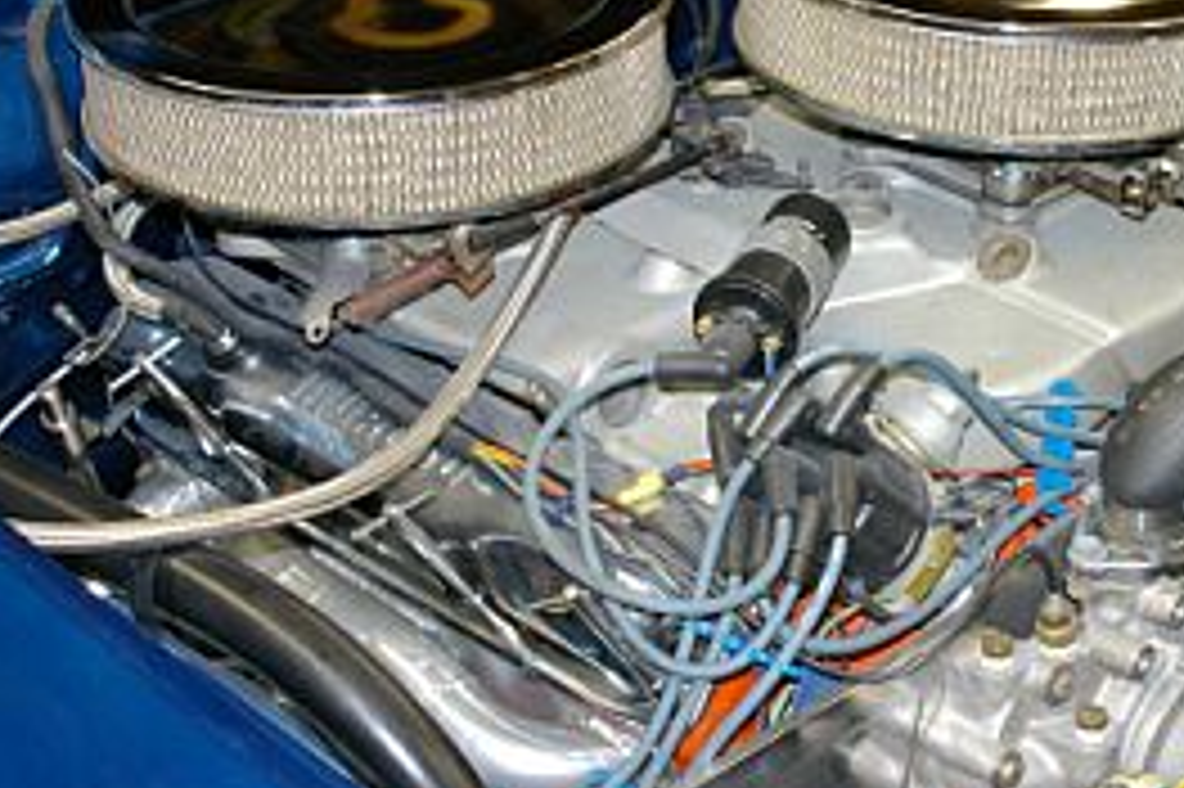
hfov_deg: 25.1
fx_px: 2621
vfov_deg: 17.1
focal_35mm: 80
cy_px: 302
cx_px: 891
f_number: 5.6
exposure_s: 1/45
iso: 800
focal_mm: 35
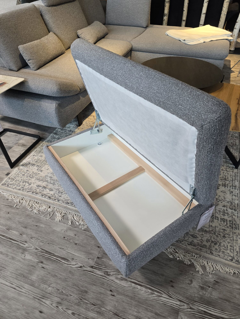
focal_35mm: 23
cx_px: 120
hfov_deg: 58.9
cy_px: 160
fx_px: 213
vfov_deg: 73.9
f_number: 1.7
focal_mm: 6.3
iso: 125
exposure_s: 1/180
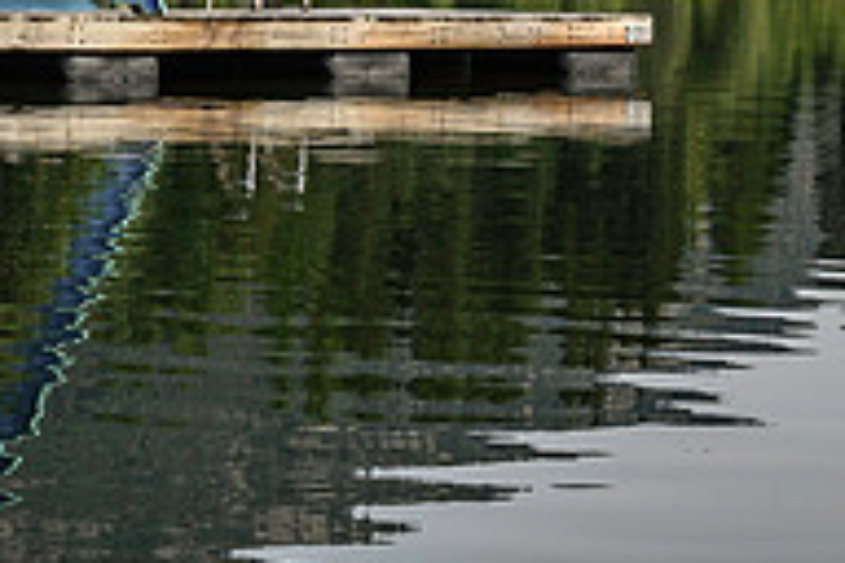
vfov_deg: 9.3
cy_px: -224
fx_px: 3403
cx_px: 717
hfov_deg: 14.1
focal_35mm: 145
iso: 110
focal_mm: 32
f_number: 8
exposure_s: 1/320
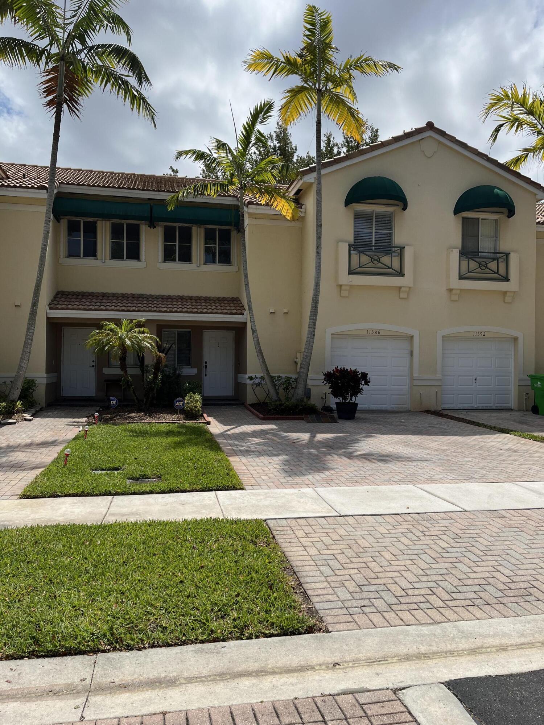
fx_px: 545
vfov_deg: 67.3
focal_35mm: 26
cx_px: 272
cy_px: 362
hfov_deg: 53.1
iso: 50
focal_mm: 5.1
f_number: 1.6
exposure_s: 1/6897
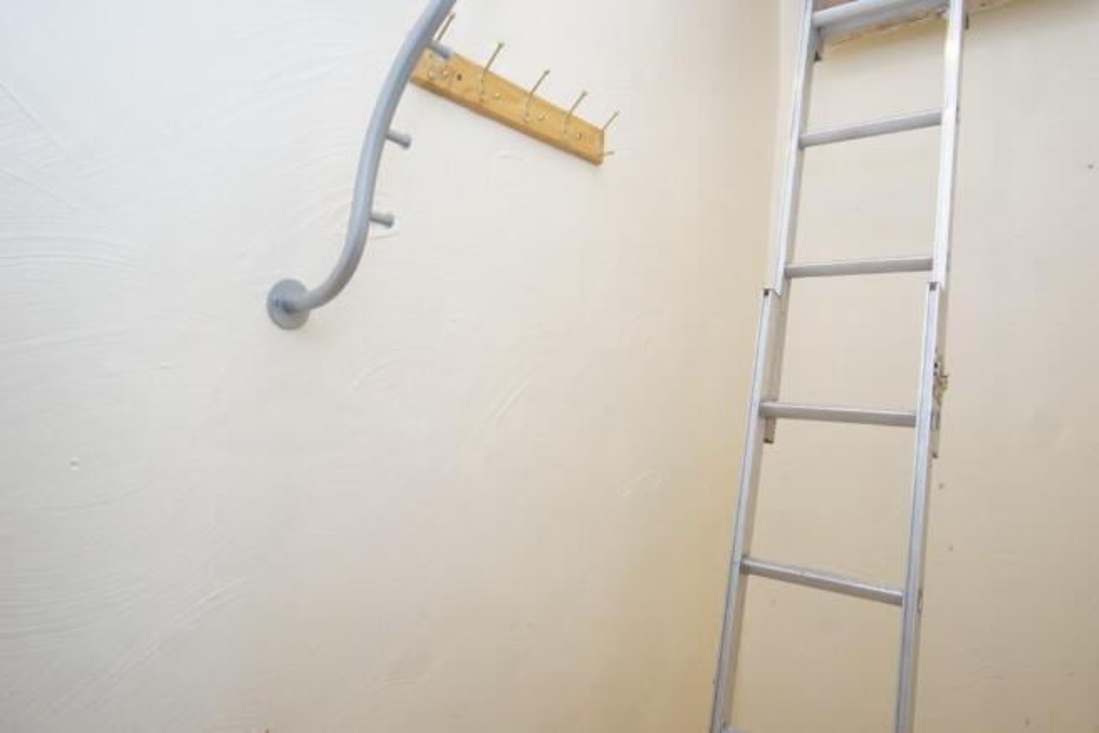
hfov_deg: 73.7
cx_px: 550
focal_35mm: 24
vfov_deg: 53.2
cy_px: 366
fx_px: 733
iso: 3200
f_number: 22
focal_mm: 16
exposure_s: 1/13
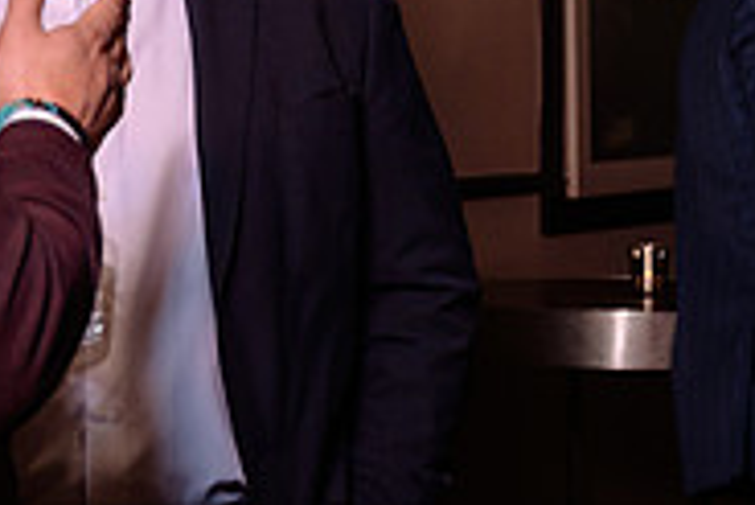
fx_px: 3547
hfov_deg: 12.1
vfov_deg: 8.1
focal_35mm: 169
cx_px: 512
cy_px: 6
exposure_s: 1/80
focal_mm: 46
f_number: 3.5
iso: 500
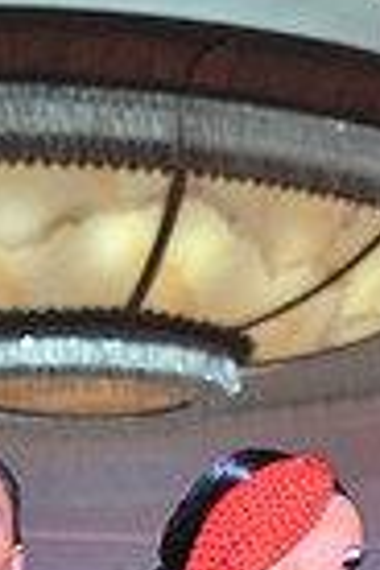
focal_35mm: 160
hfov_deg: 8.5
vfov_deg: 11.5
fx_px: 2533
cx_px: 39
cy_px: 1173
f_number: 5
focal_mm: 38
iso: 6400
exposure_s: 1/400
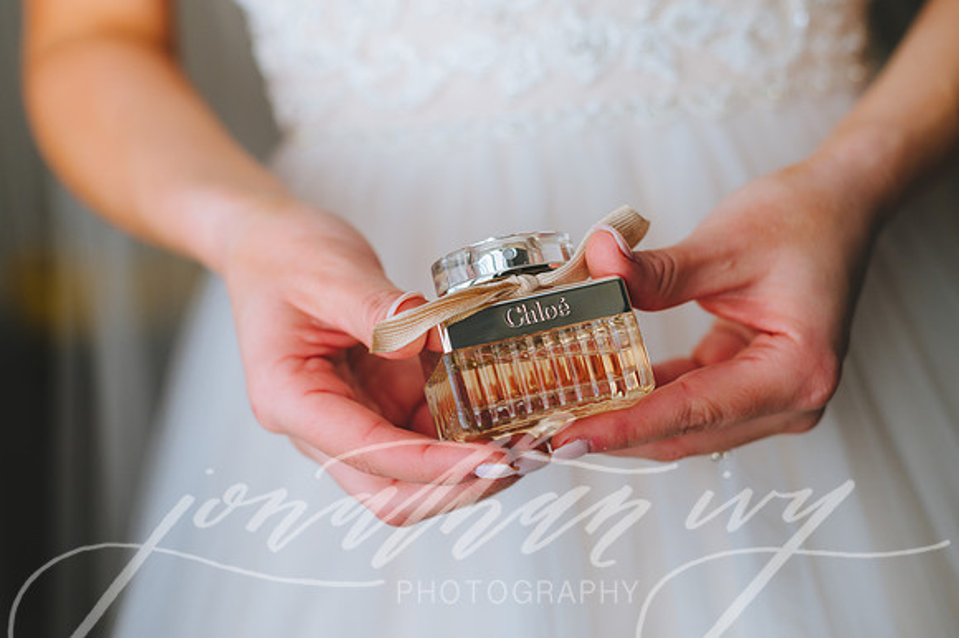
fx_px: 1331
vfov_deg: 27.0
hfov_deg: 39.6
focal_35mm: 50
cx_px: 480
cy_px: 319
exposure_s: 1/250
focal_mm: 50
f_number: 3.5
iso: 250
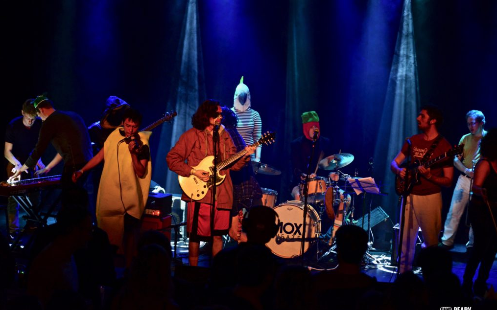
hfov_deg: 28.6
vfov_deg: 18.1
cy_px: 159
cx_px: 250
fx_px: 975
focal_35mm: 72
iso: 2500
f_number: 2.8
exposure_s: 1/40
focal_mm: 70
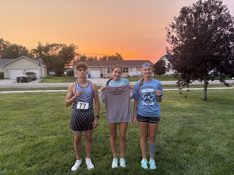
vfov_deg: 53.1
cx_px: 117
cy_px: 88
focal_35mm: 26
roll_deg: +1.4
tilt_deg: -5.7
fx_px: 176
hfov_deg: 67.3
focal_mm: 5.96
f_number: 1.6
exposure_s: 1/60
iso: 160
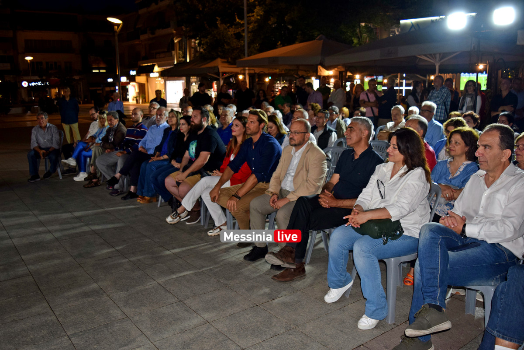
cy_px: 175
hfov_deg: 61.9
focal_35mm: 30
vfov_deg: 43.6
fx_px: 437
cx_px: 262
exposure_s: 1/80
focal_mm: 20
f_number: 4.5
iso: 800
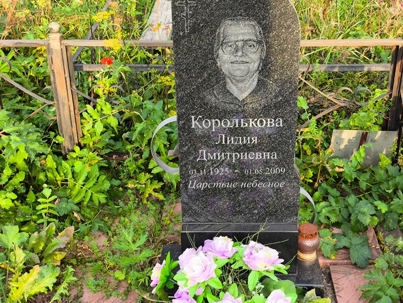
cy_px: 152
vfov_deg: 29.1
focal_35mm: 50
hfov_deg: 38.2
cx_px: 202
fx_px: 582
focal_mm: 4.71
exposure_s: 1/140
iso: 50
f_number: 1.7
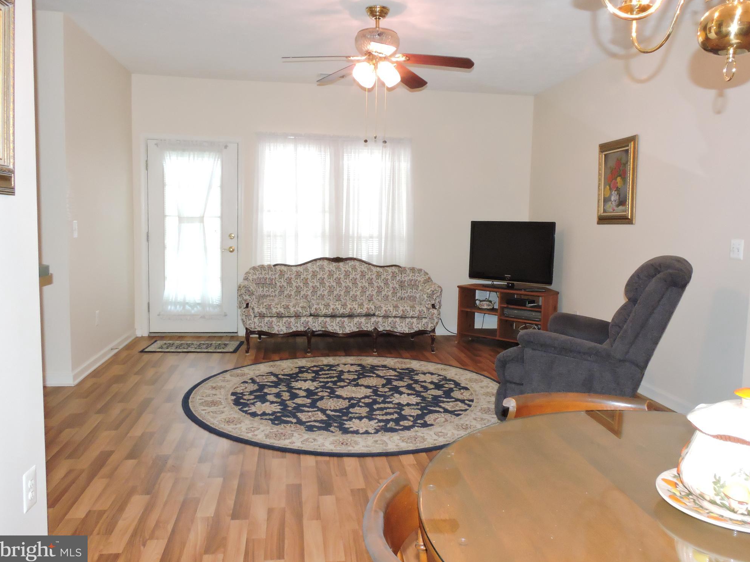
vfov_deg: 48.2
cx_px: 381
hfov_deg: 61.7
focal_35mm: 29
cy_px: 276
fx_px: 628
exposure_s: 1/30
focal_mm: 5
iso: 800
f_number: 6.3
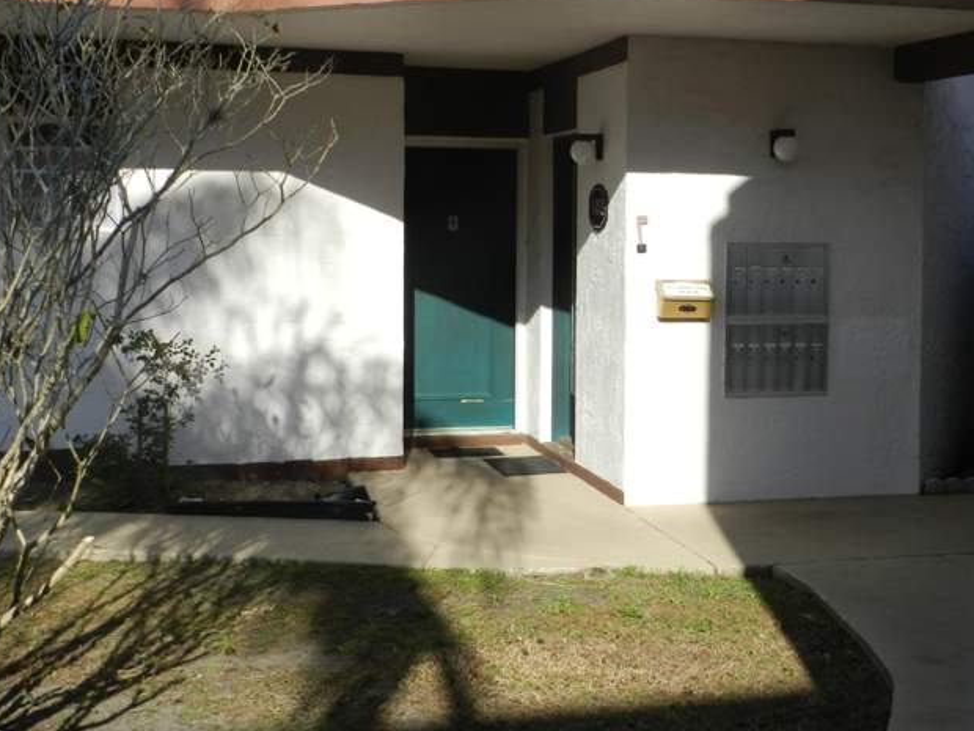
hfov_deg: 38.7
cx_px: 610
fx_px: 1379
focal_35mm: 49
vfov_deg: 29.6
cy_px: 297
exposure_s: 1/800
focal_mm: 6.7
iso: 160
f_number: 4.5
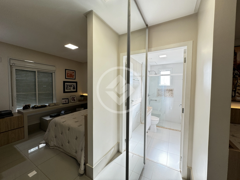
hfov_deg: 102.1
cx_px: 120
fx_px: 97
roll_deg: -0.1
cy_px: 90
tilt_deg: -2.8
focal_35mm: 14
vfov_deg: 85.7
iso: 80
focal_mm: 2.22
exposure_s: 1/99
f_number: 2.2
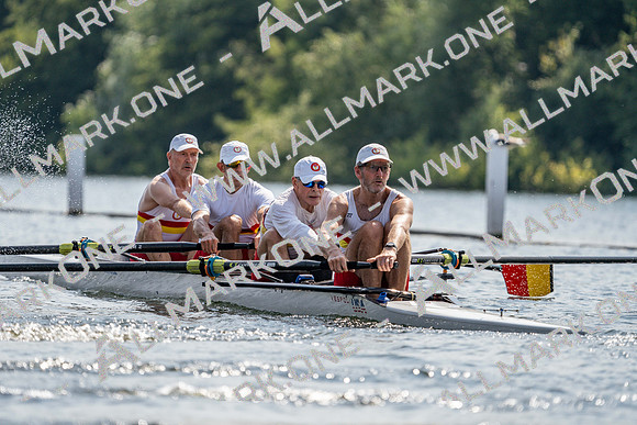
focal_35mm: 422
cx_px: 318
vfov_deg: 3.3
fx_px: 7468
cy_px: 212
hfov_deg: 4.9
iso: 200
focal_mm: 422
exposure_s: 1/1600
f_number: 6.3
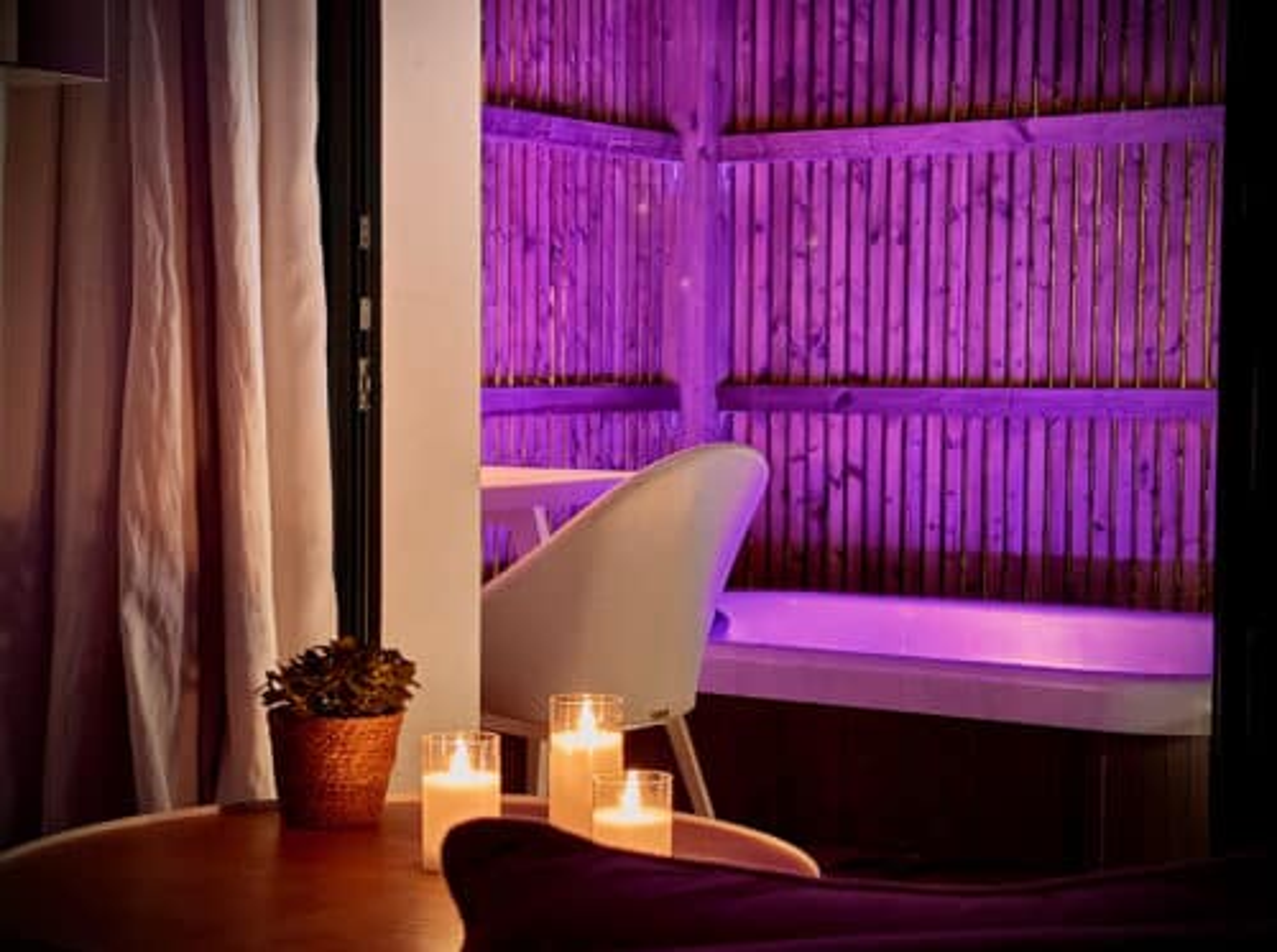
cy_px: 476
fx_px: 1767
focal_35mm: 48
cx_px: 638
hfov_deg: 39.7
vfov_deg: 30.2
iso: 320
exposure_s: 1/2
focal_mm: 6.76
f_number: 1.78
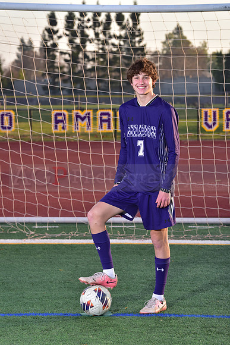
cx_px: 115
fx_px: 1293
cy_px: 172
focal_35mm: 135
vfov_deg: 15.2
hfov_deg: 10.2
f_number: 8
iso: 400
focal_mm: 135
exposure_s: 1/250
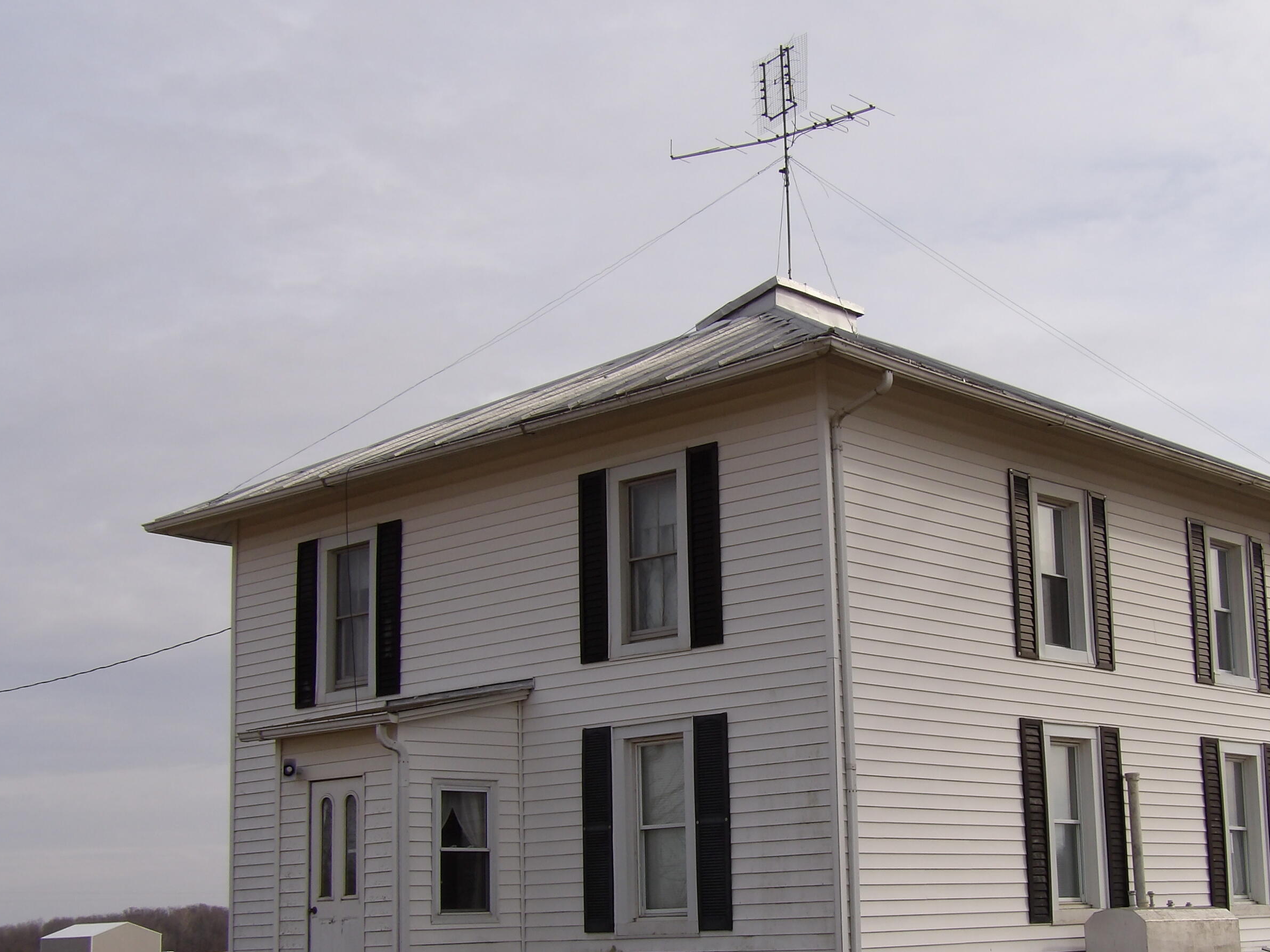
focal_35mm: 49
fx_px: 1798
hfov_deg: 38.7
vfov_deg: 29.6
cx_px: 781
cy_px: 594
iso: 100
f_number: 5.2
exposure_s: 1/581
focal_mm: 7
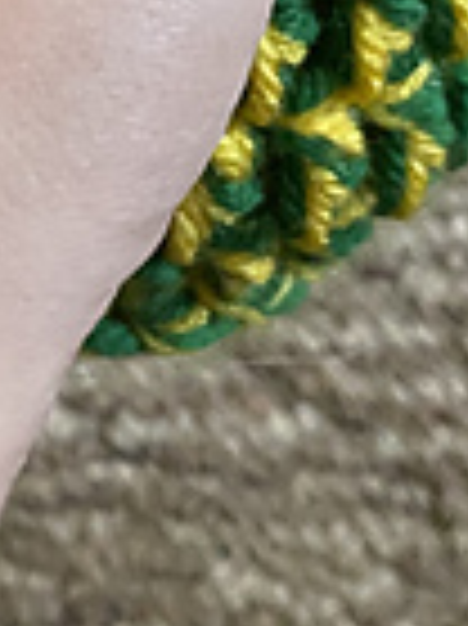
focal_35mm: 120
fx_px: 2166
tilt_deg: -60.5
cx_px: -90
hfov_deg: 12.1
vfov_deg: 15.2
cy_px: -306
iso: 500
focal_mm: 4.25
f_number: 1.8
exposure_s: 1/56
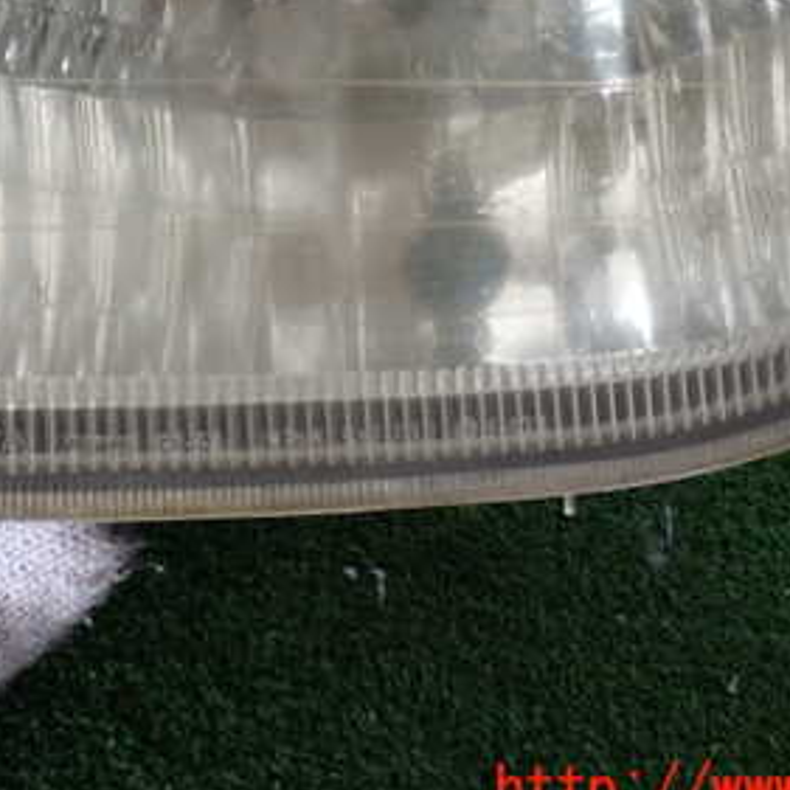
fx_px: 1756
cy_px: 194
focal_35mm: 68
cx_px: 287
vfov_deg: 25.1
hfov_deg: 25.3
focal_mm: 6.37
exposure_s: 1/80
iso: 160
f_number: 2.5
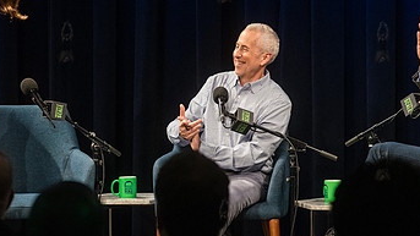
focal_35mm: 147
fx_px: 1637
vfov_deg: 8.3
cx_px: 232
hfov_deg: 14.6
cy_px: 100
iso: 6400
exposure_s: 1/800
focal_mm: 80
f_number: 3.5
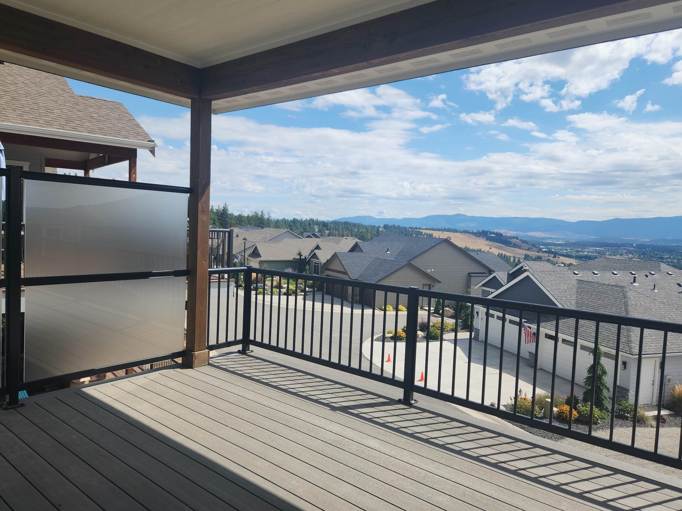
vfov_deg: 56.8
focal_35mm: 24
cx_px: 330
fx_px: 473
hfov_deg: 71.6
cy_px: 255
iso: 20
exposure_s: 1/2038
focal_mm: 5.4
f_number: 1.8
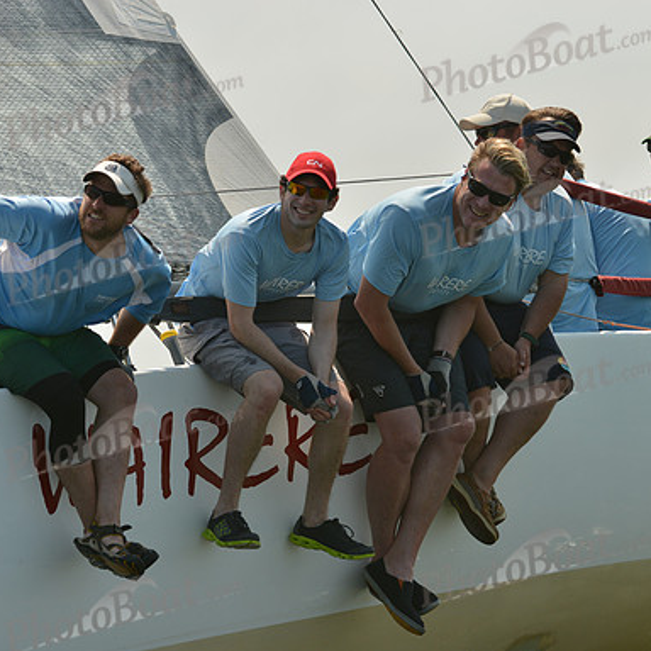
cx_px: 332
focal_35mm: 257
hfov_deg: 6.8
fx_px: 5468
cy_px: 326
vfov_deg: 6.8
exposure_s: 1/1250
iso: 400
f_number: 7.1
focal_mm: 200
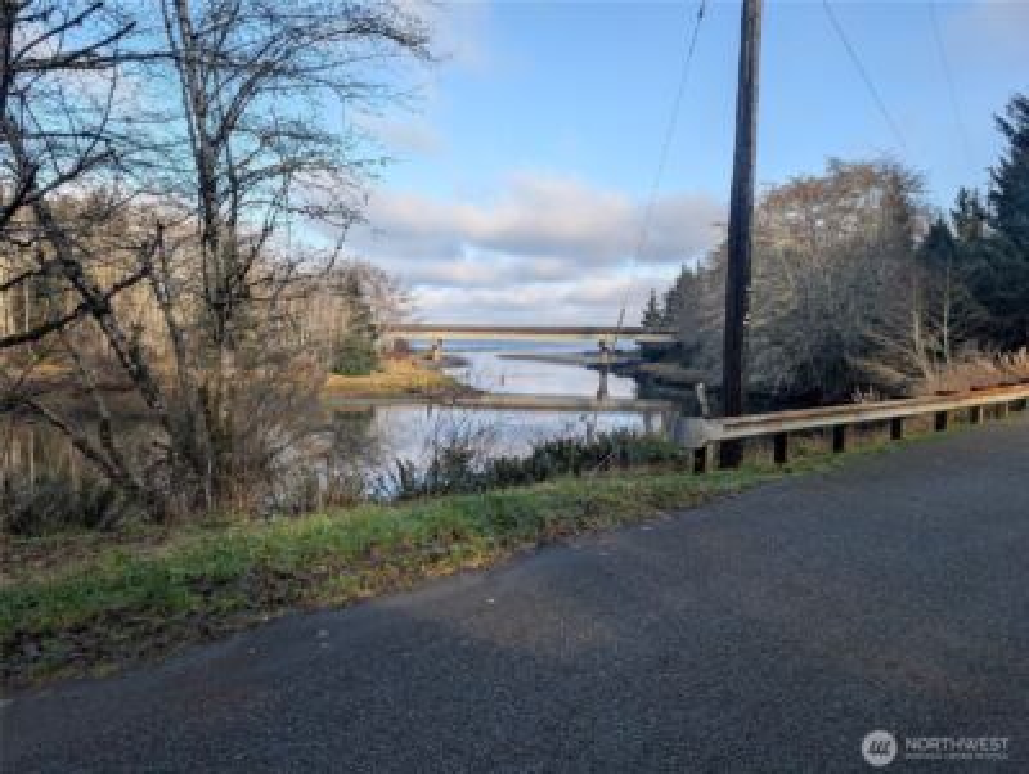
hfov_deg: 71.5
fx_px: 714
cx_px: 514
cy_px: 387
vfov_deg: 56.9
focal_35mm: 24
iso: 21
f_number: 1.68
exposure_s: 1/420
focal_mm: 6.9
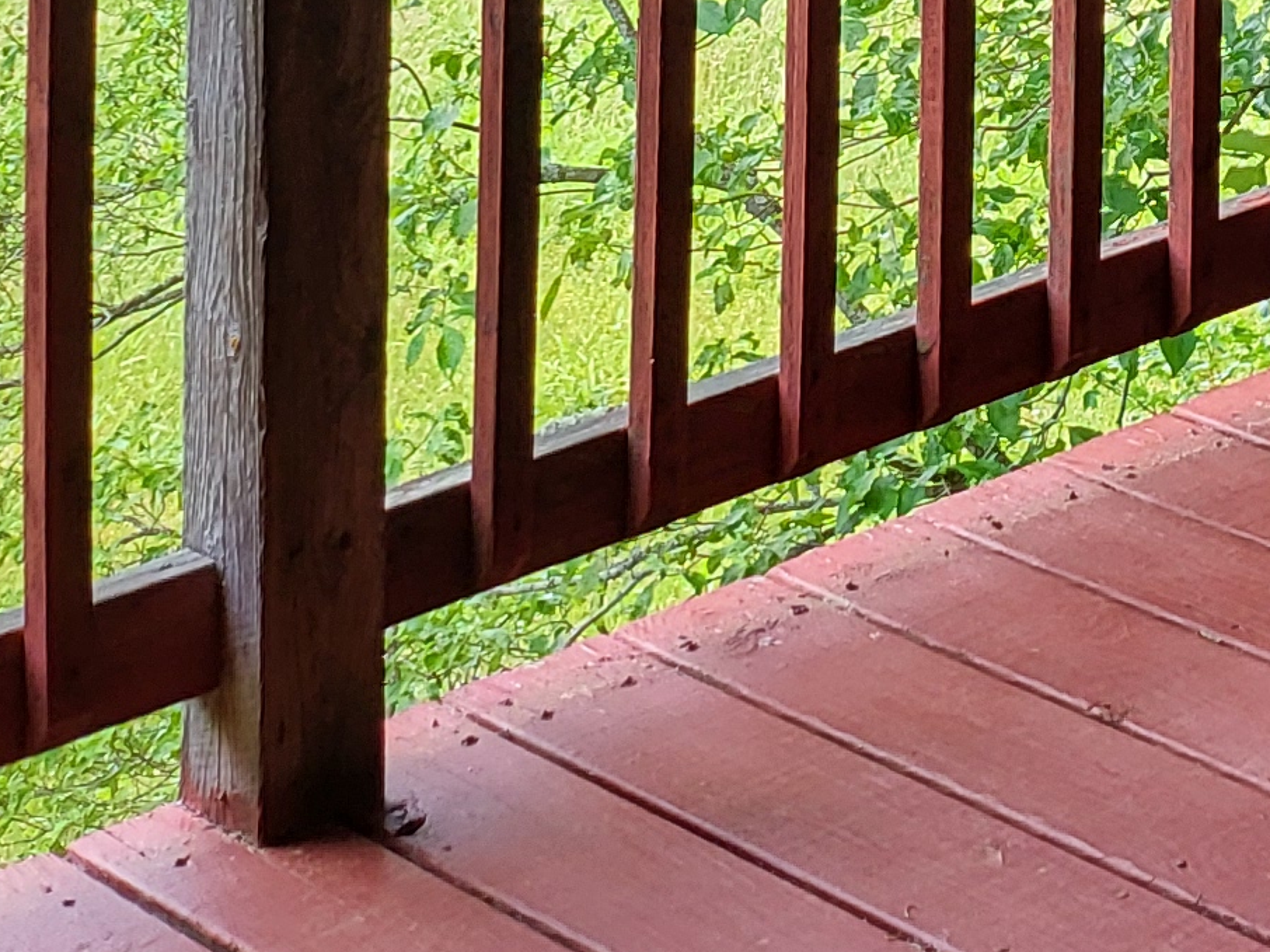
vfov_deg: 12.3
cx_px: 1662
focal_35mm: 106
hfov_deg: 17.4
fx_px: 3888
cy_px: -965
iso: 64
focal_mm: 5
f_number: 1.8
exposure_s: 1/120
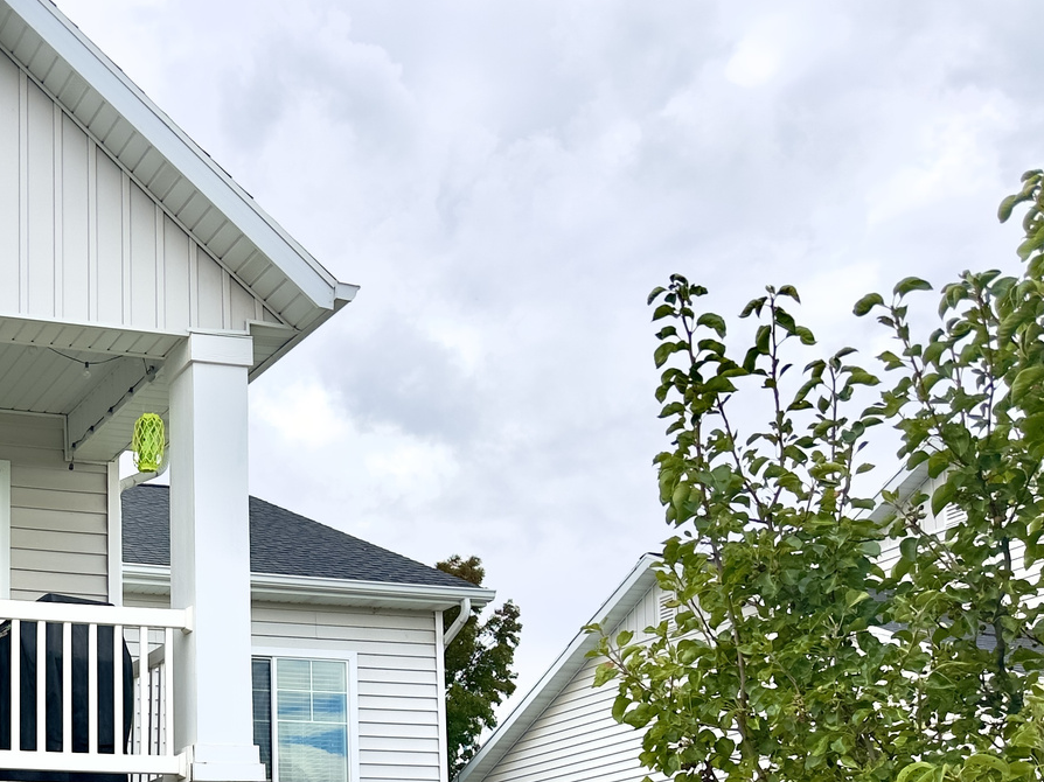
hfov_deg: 31.7
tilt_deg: +6.5
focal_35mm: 55
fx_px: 1658
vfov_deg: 24.7
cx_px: -48
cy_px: 860
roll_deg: +0.1
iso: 80
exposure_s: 1/2525
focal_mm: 6.86
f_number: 1.78
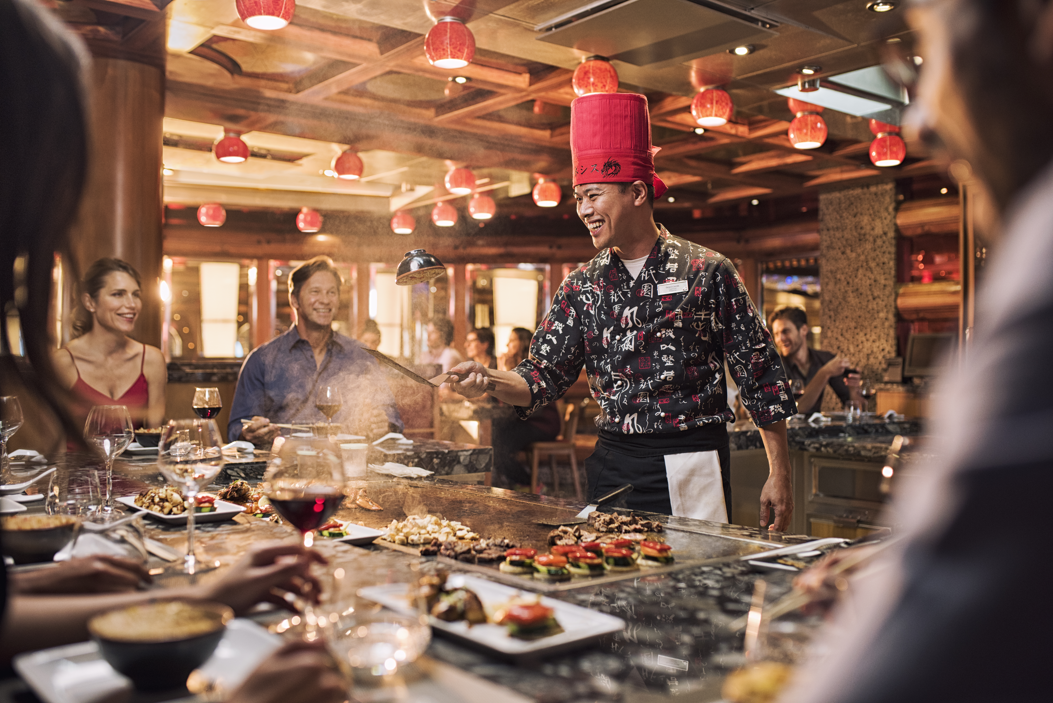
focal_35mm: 35
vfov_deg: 37.9
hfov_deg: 54.4
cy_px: 352
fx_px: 1024
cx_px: 526
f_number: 2.2
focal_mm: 35
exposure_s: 1/250
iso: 640
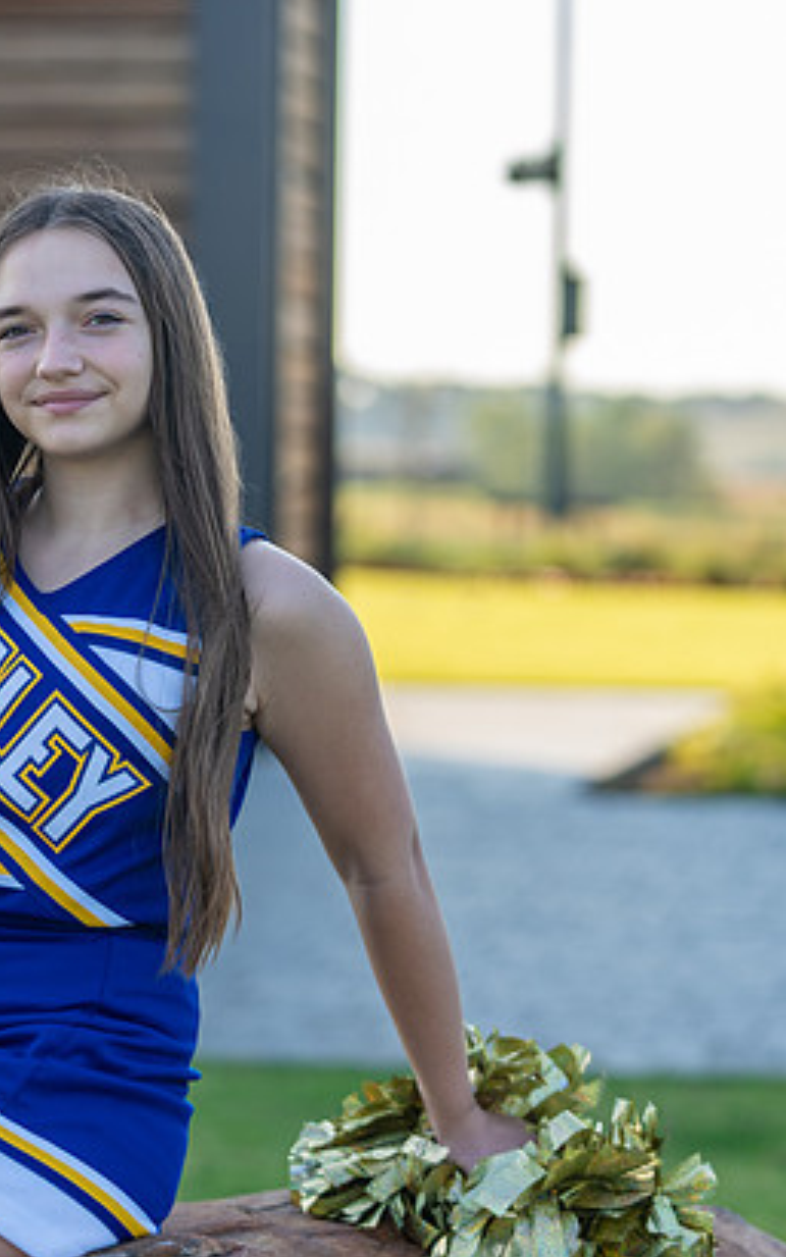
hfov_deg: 8.3
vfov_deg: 13.3
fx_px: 5379
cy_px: 668
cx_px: 53
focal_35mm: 157
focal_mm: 94
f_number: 3.2
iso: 100
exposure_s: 1/400
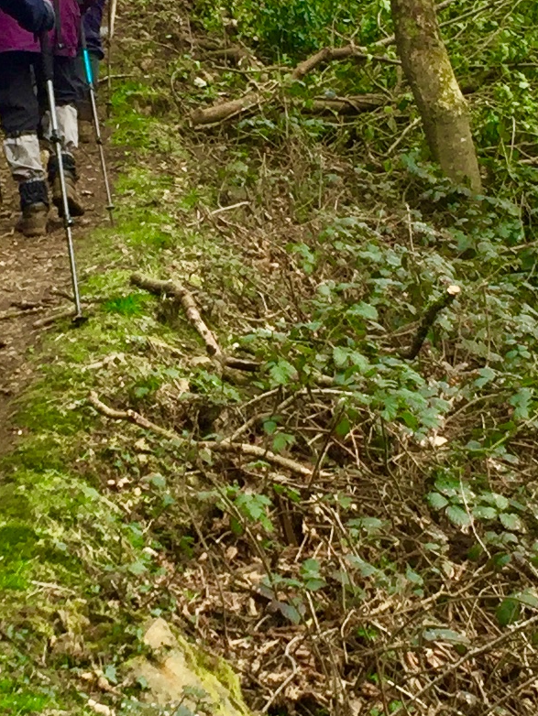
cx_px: 172
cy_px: 320
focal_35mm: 121
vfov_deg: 16.3
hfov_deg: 12.2
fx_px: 2506
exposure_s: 1/338
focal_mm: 4.15
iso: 32
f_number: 2.2
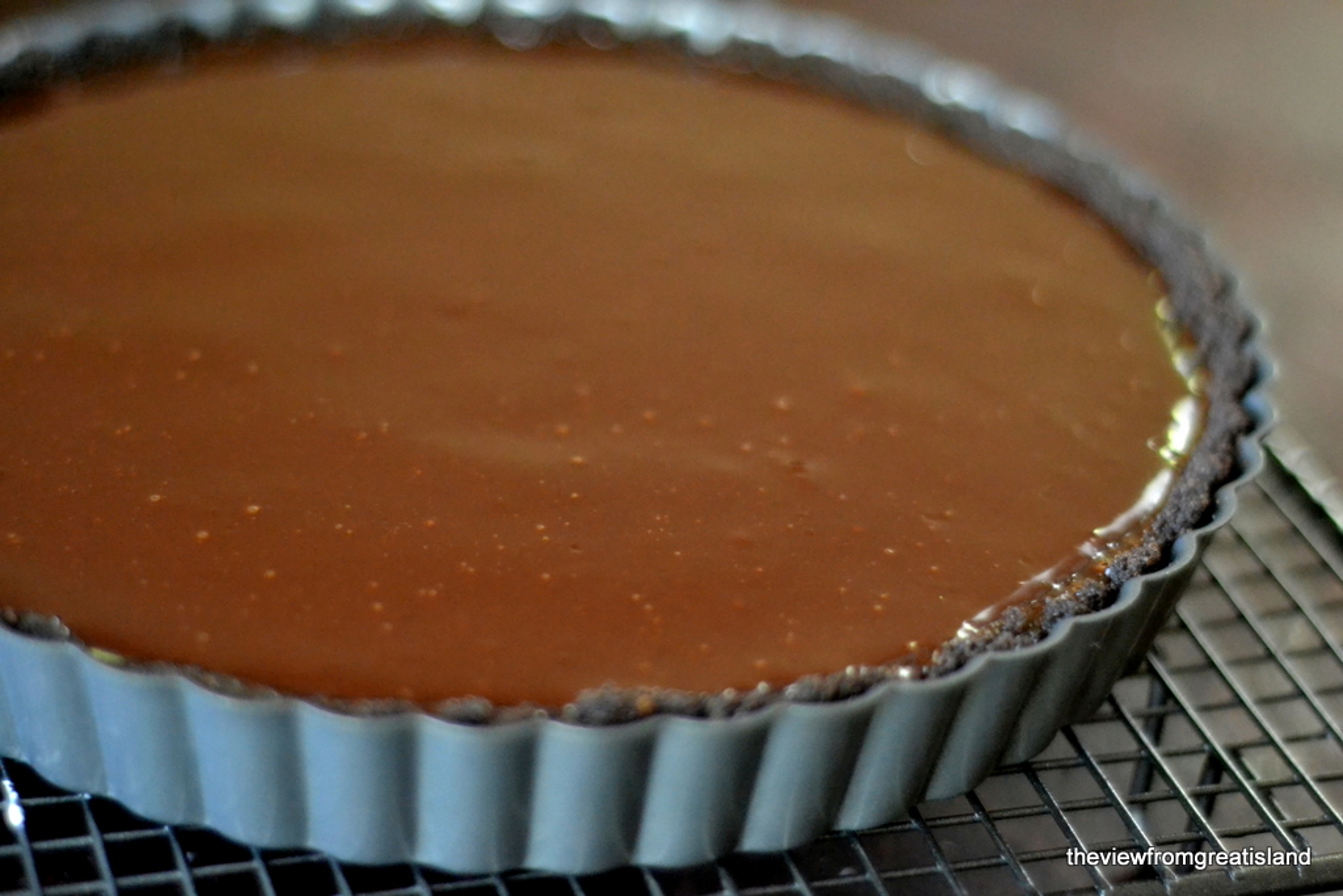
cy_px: 448
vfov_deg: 18.2
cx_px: 672
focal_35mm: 75
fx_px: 2798
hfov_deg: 27.0
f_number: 2
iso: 3200
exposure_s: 1/200
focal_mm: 50
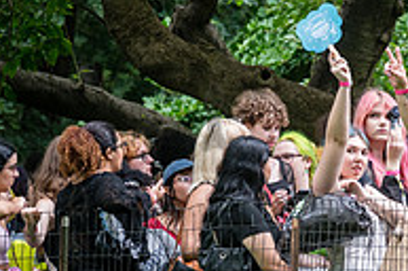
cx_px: 484
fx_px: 4186
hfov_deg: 5.6
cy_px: 216
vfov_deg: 3.7
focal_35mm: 370
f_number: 4.5
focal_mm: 123
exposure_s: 1/160
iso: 1250
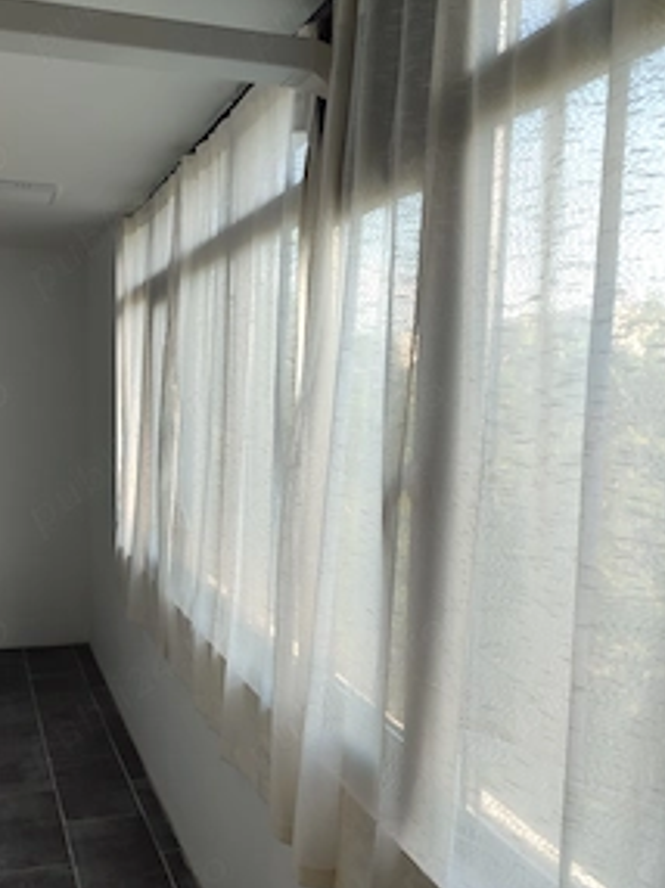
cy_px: 506
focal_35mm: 35
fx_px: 898
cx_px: 236
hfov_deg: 40.3
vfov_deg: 52.5
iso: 148
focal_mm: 5.95
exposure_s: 1/120
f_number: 1.89
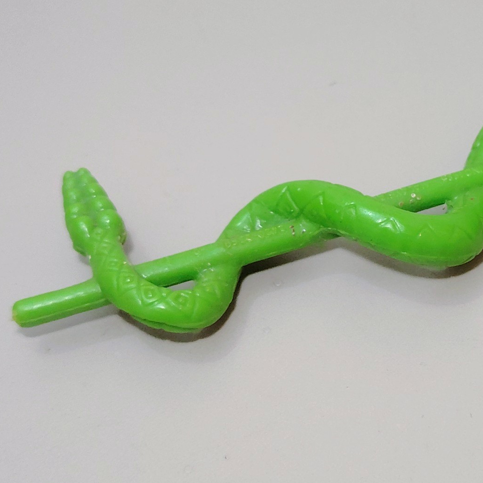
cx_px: 412
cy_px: 215
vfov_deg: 21.1
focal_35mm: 82
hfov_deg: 20.8
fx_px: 1294
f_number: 1.75
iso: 1250
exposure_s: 1/50
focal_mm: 5.25
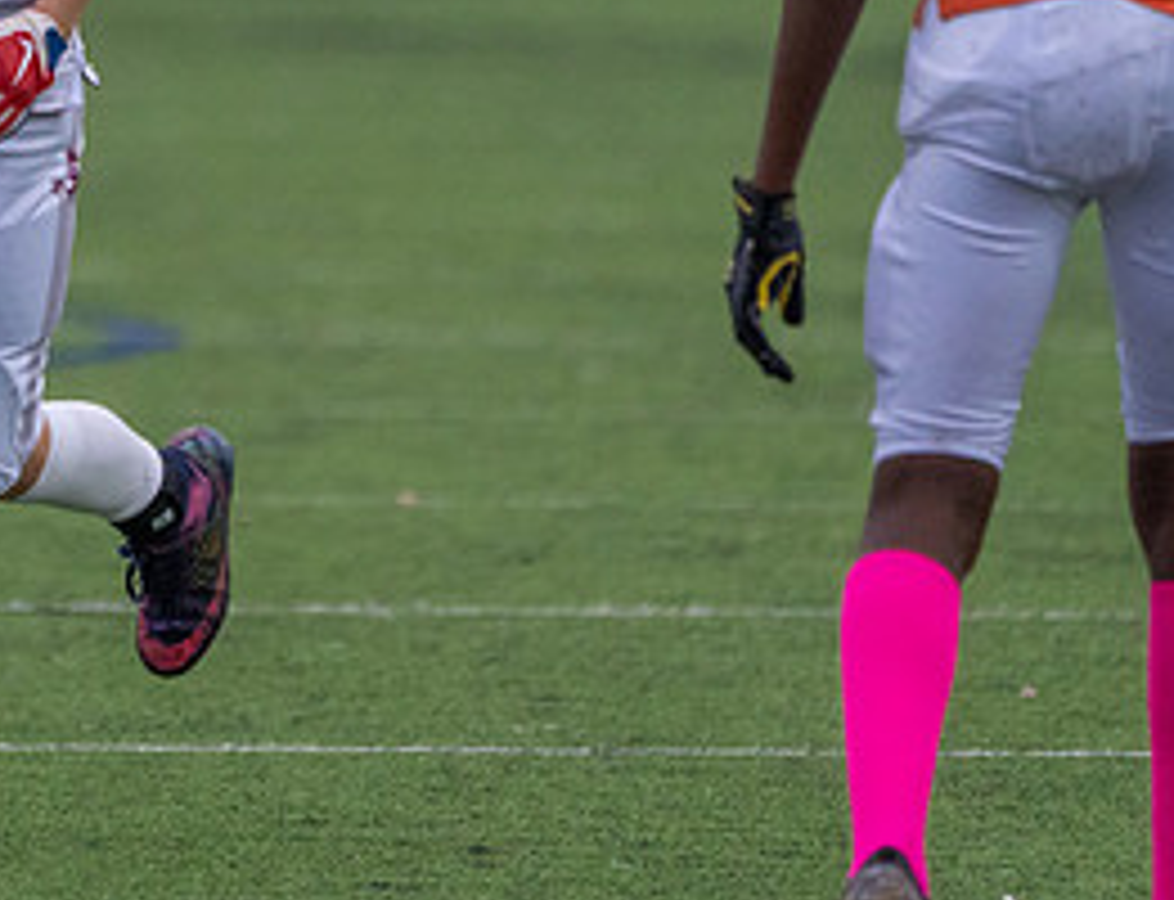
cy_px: -34
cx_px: -82
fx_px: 36062
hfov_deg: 1.9
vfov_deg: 1.4
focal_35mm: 1055
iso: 3200
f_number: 5.6
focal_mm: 400
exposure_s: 1/1000
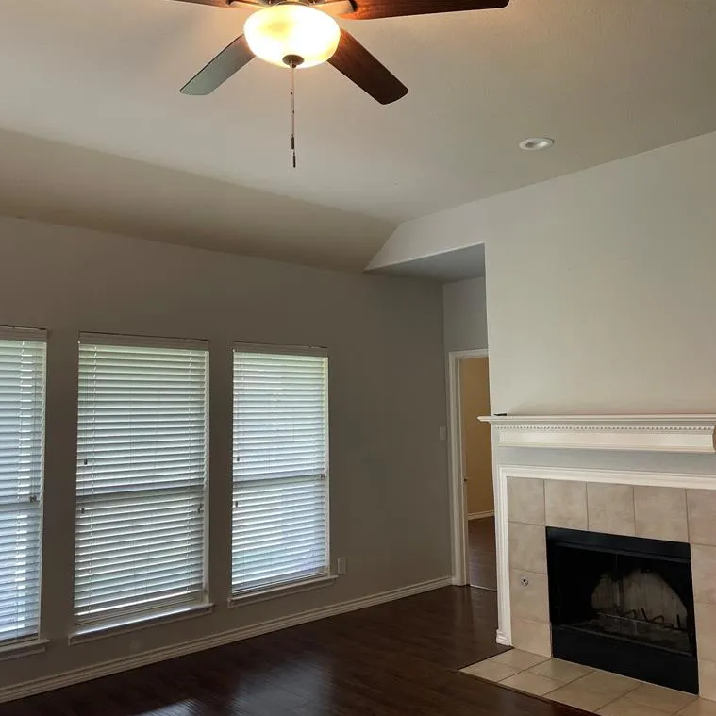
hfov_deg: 52.5
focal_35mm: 31
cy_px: 359
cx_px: 377
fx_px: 725
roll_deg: +1.2
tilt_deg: +4.8
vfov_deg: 52.5
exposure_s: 1/120
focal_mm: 4.2
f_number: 1.6
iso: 100
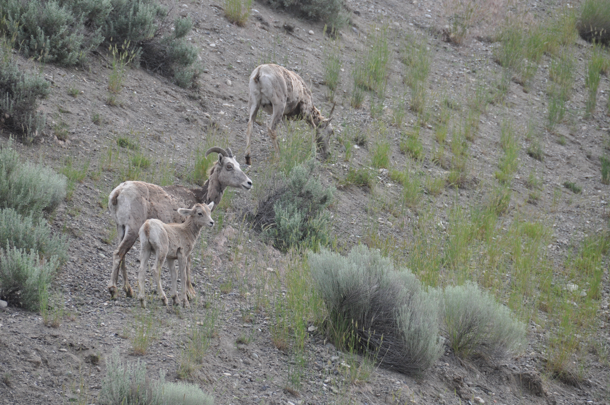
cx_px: 305
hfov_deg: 6.9
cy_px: 202
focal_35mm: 300
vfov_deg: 4.6
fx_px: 5077
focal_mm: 200
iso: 800
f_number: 5.6
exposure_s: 1/1250
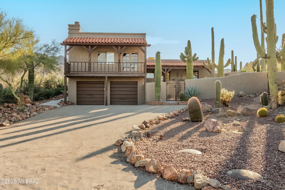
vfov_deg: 43.6
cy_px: 95
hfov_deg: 61.9
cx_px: 142
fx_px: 237
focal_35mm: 30
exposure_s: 1/60
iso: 200
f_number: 13
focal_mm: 20
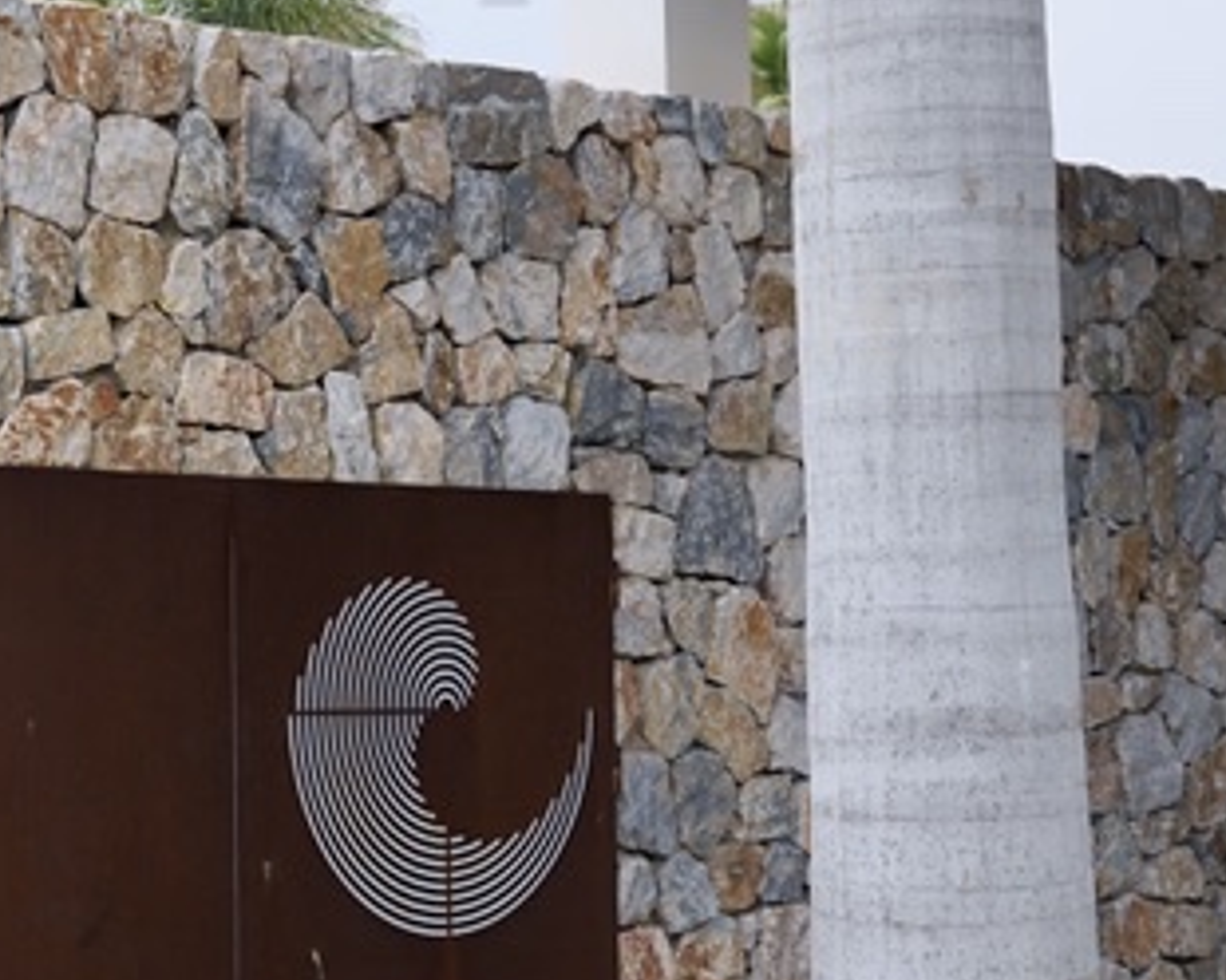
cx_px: -119
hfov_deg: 19.9
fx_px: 3338
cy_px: 450
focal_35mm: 92
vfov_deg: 16.7
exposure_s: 1/320
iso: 100
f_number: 5.6
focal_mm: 28
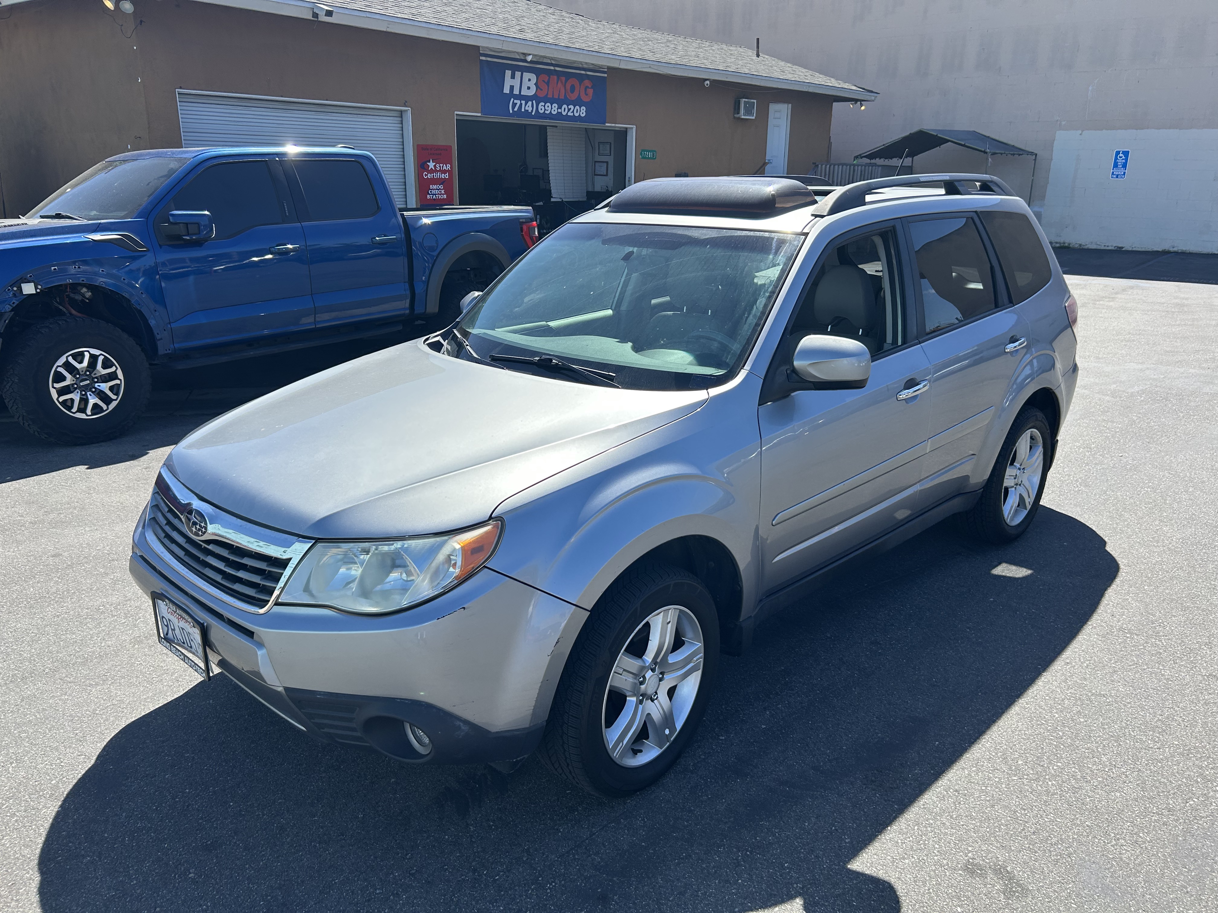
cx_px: 609
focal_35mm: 26
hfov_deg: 67.3
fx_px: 915
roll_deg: -0.8
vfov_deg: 53.1
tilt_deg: -16.2
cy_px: 456
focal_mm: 5.7
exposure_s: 1/2457
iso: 50
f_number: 1.5
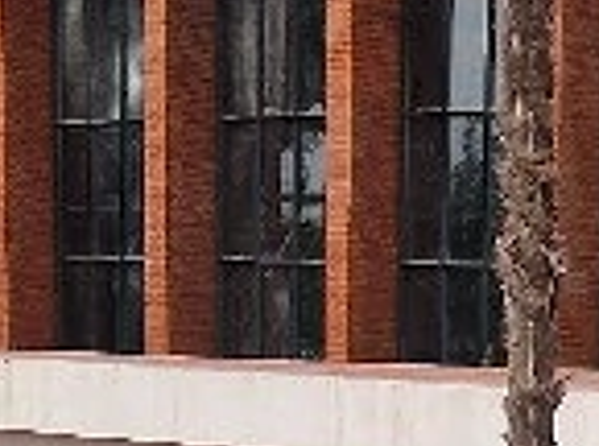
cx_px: 768
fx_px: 2745
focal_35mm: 159
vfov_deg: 8.8
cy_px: 909
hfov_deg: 12.1
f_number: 1.8
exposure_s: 1/3333
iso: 50
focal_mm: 5.4
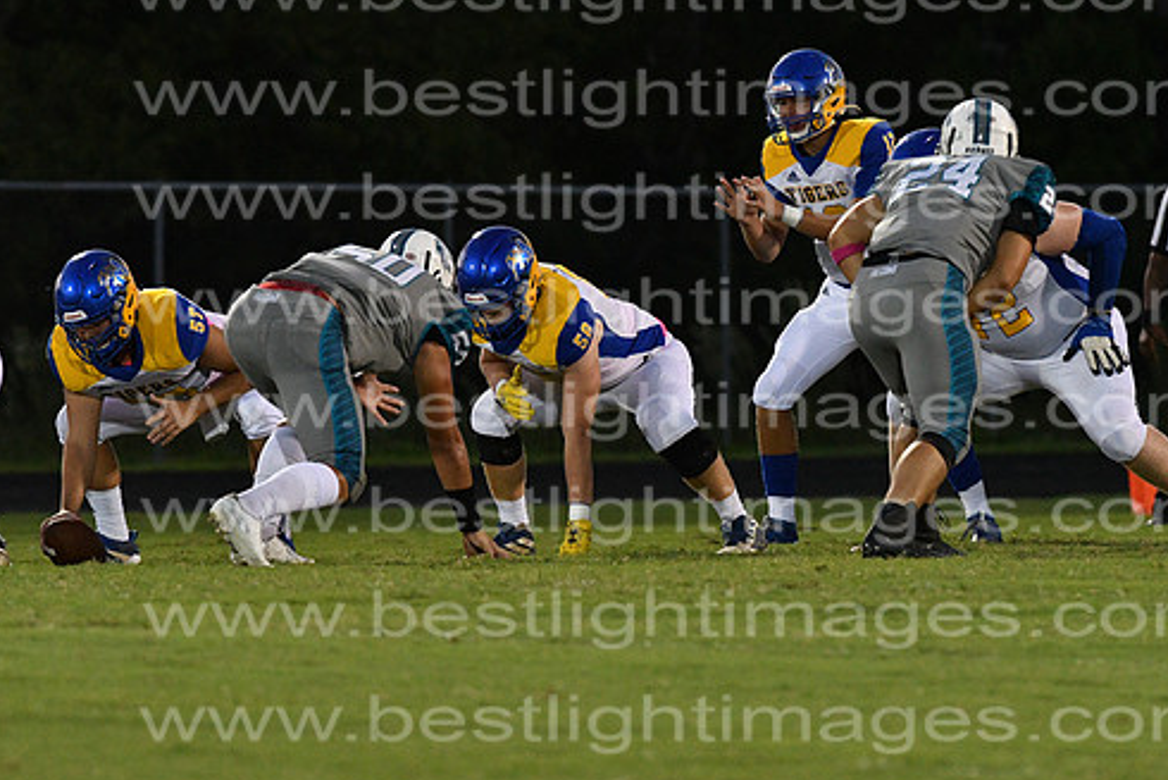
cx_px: 682
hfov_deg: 3.9
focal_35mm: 533
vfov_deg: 2.6
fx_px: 17297
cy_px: 359
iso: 6400
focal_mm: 300
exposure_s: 1/1000
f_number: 5
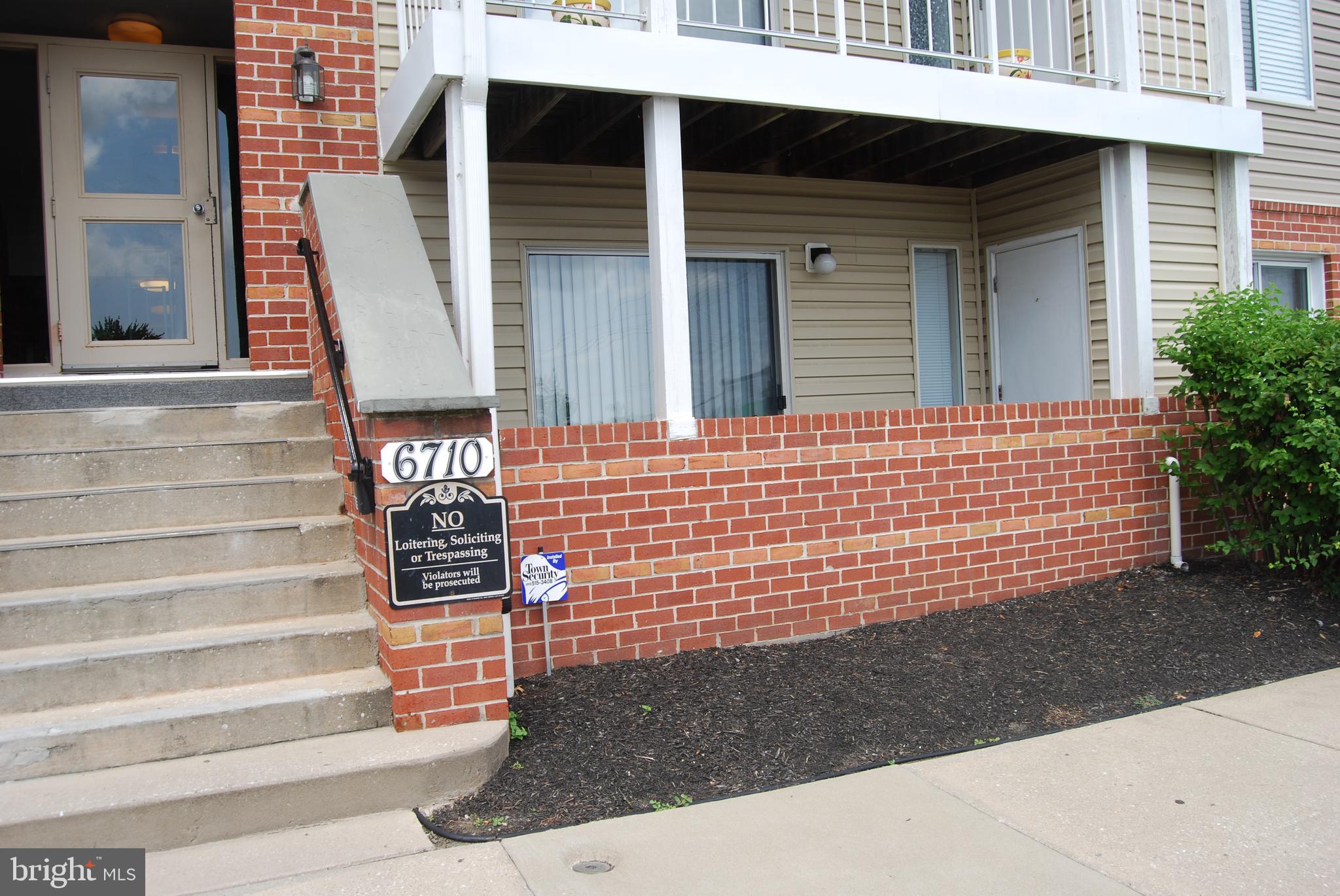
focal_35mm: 27
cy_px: 448
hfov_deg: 67.3
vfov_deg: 48.0
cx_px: 670
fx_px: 1006
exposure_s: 1/200
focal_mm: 18
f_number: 7.1
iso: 100
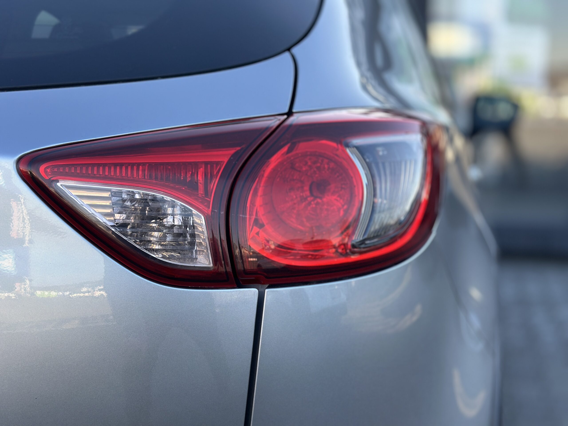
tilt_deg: -7.0
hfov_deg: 39.7
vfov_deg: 30.3
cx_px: 284
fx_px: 788
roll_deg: +0.1
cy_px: 213
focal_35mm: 48
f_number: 1.78
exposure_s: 1/612
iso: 80
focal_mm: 6.86
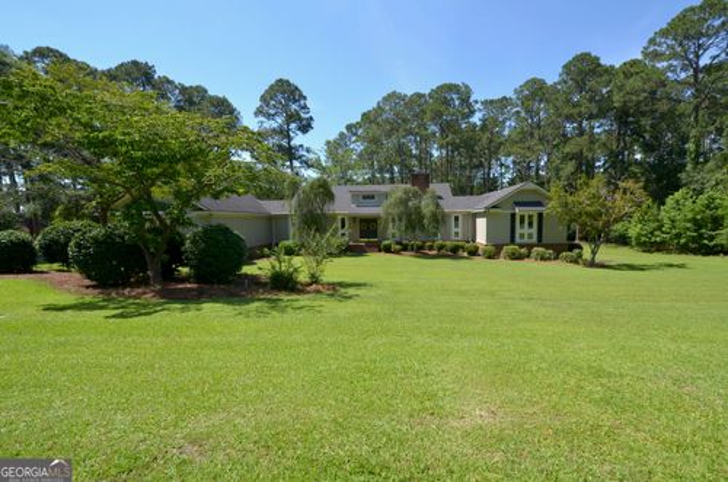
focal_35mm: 15
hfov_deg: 100.5
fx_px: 303
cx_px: 364
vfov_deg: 77.1
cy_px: 241
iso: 200
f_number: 8
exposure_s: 1/320
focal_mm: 10
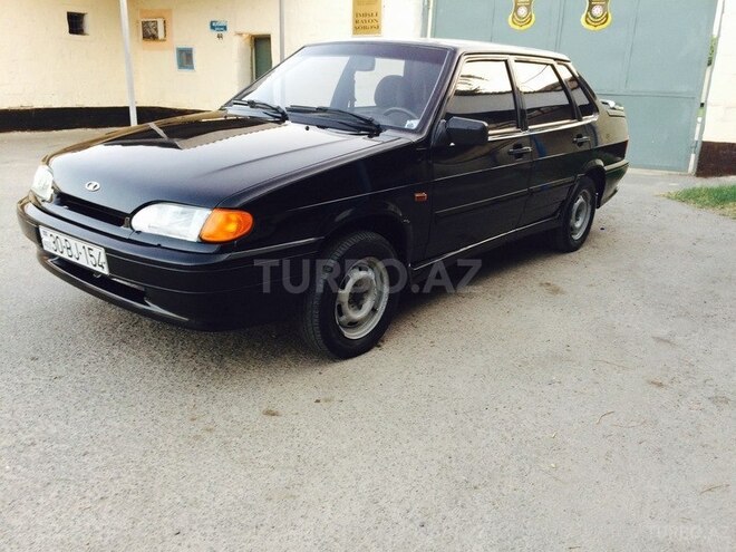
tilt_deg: -17.0
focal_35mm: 29
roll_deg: -2.0
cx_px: 368
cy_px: 276
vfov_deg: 48.2
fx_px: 617
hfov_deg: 61.7
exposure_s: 1/33
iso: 64
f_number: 2.2
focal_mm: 4.15
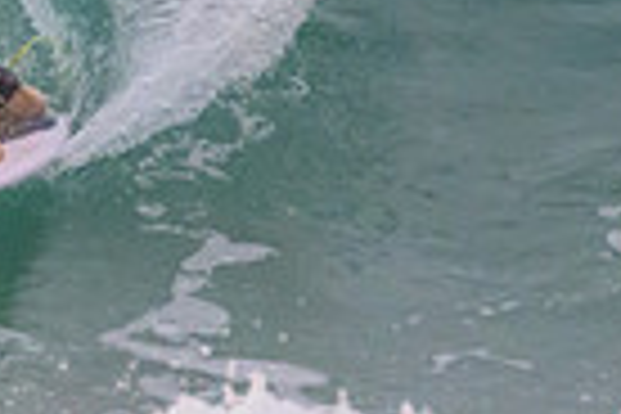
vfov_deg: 0.4
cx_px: -171
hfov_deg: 0.6
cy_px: -137
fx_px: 57817
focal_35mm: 3352
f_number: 11
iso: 9000
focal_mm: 800
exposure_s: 1/2000
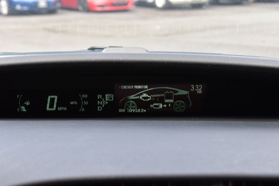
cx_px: 140
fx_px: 639
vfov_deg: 16.5
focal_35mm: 82
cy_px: 93
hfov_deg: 24.6
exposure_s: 1/80
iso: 400
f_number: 8
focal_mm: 55
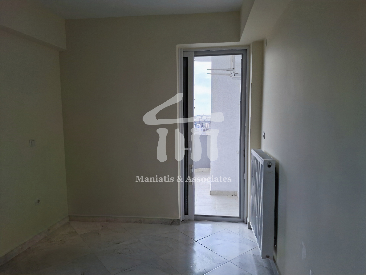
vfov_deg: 58.9
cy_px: 138
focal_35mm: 23
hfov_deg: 73.9
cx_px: 183
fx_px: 243
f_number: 1.8
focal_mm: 5.54
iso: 50
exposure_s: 1/227
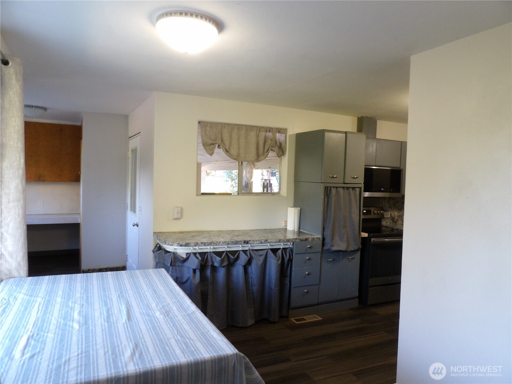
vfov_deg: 56.8
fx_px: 355
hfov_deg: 71.6
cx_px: 256
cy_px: 192
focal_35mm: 24
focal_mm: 4.3
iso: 252
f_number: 3.2
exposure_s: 1/17
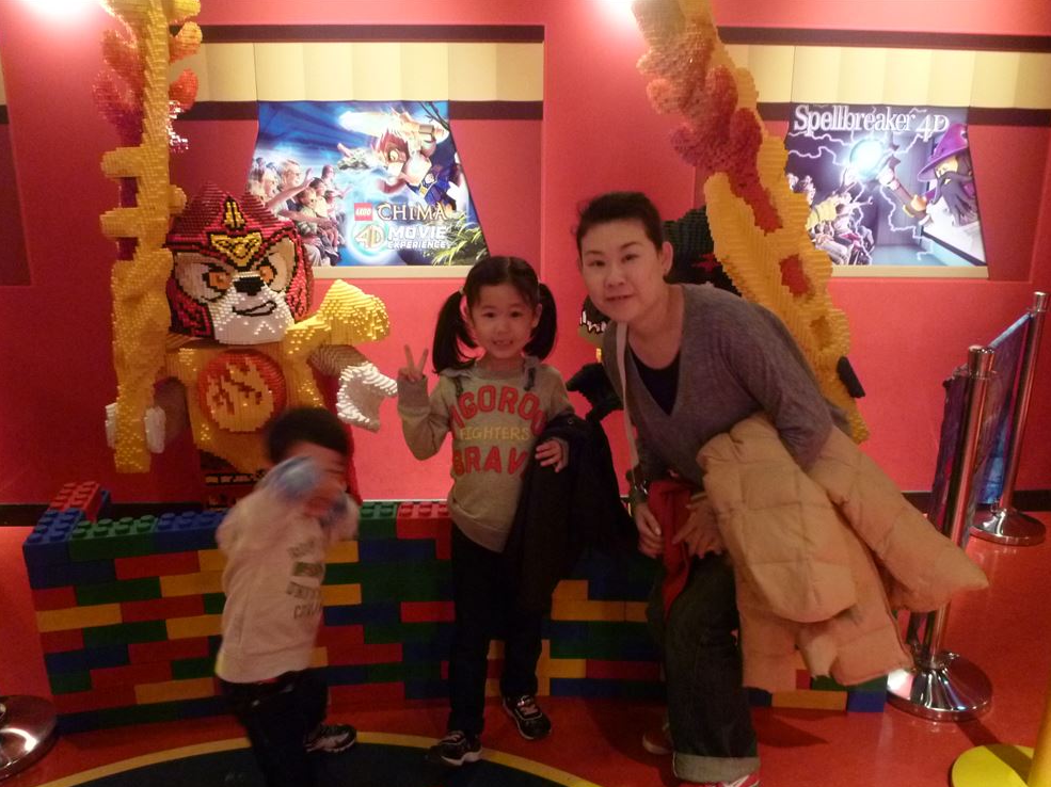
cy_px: 405
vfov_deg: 53.0
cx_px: 525
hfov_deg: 67.3
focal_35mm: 26
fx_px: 789
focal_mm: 4.5
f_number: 2.8
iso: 400
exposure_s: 1/5
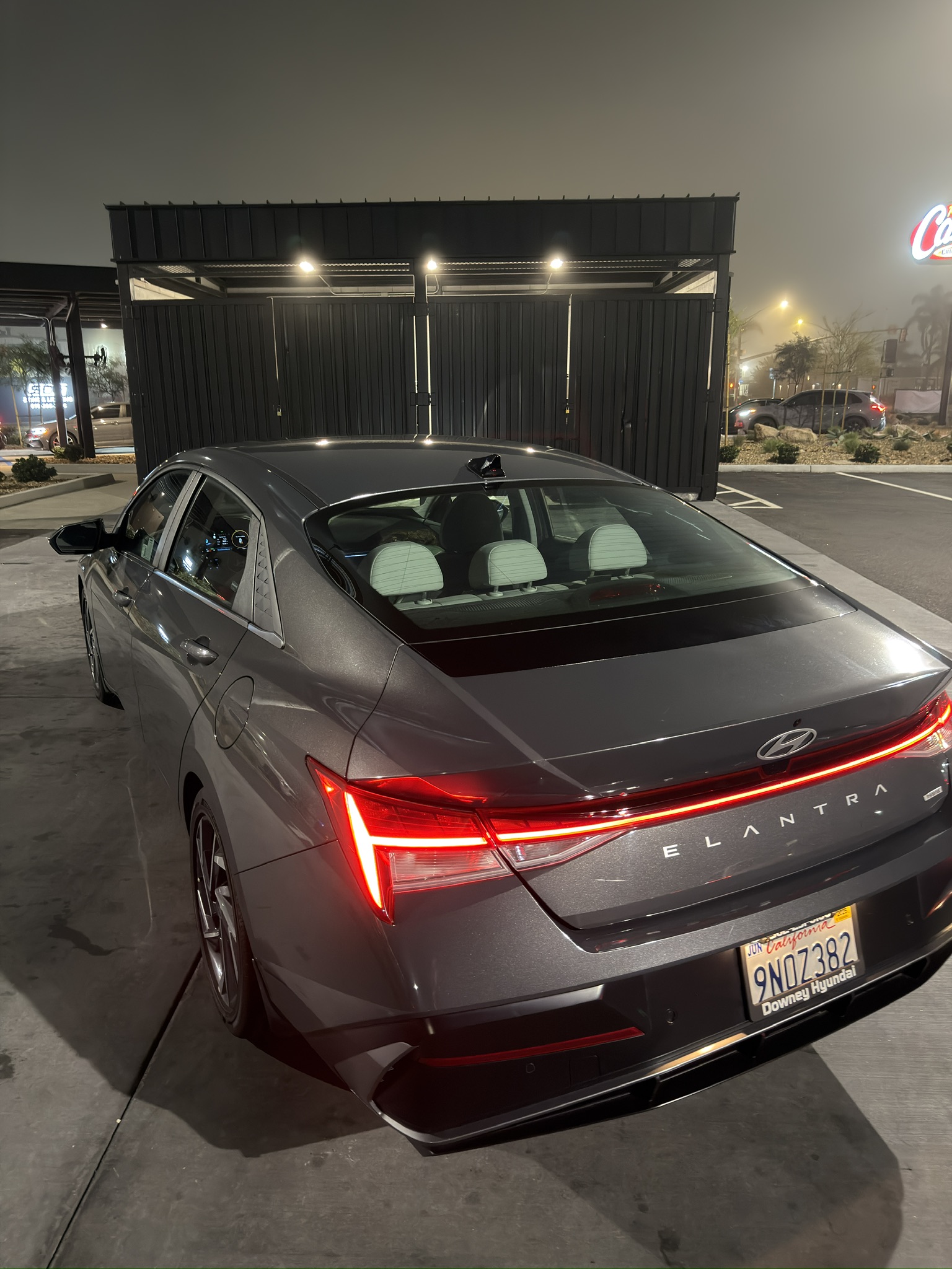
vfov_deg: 71.6
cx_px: 476
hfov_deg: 56.8
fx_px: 880
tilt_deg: -15.7
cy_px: 634
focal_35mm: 24
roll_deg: +0.9
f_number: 1.78
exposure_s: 1/25
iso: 800
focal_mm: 6.76
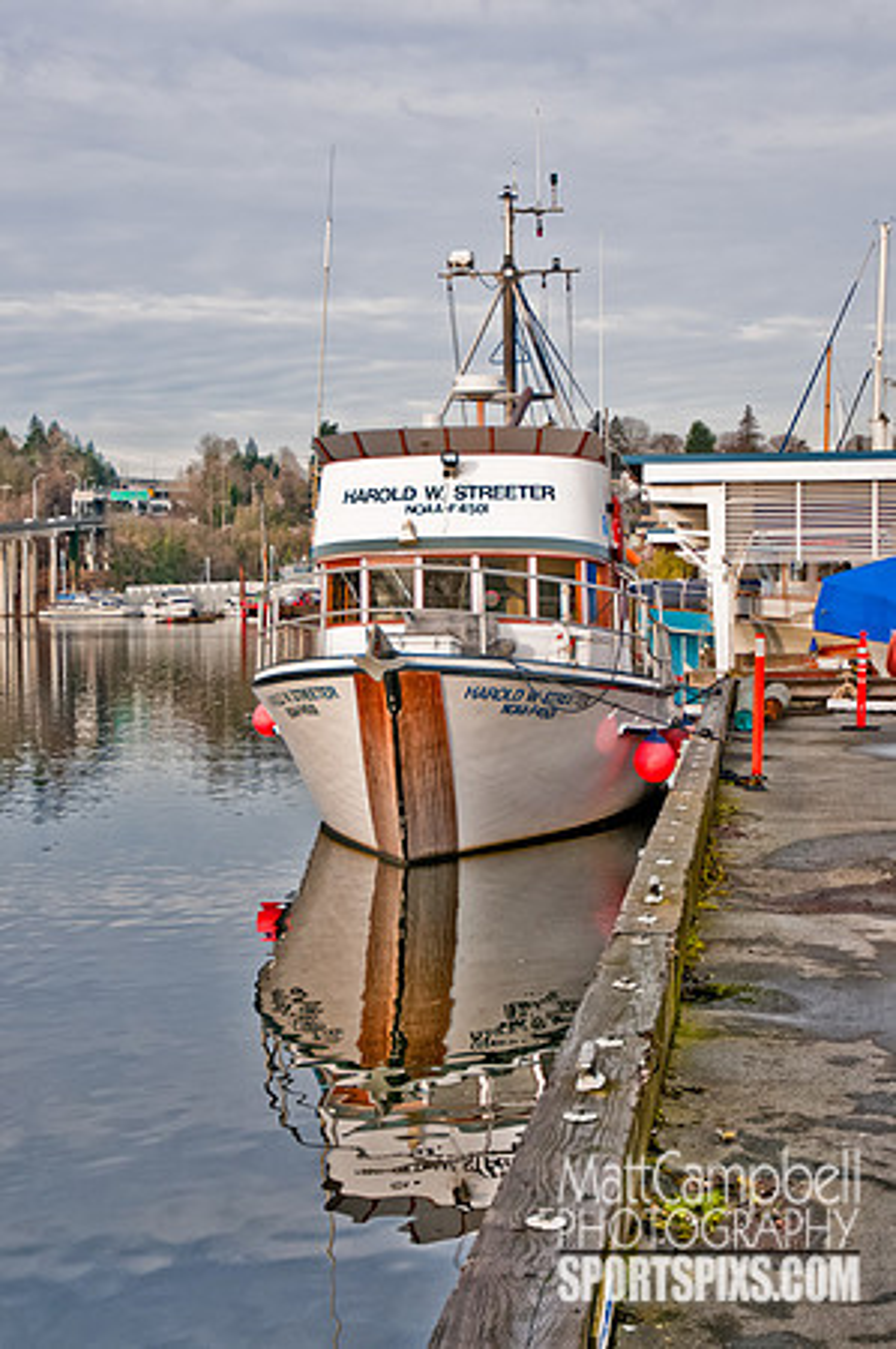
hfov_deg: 28.9
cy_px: 674
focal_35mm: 46
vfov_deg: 42.4
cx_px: 448
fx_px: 1740
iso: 200
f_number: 4
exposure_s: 1/400
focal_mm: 31
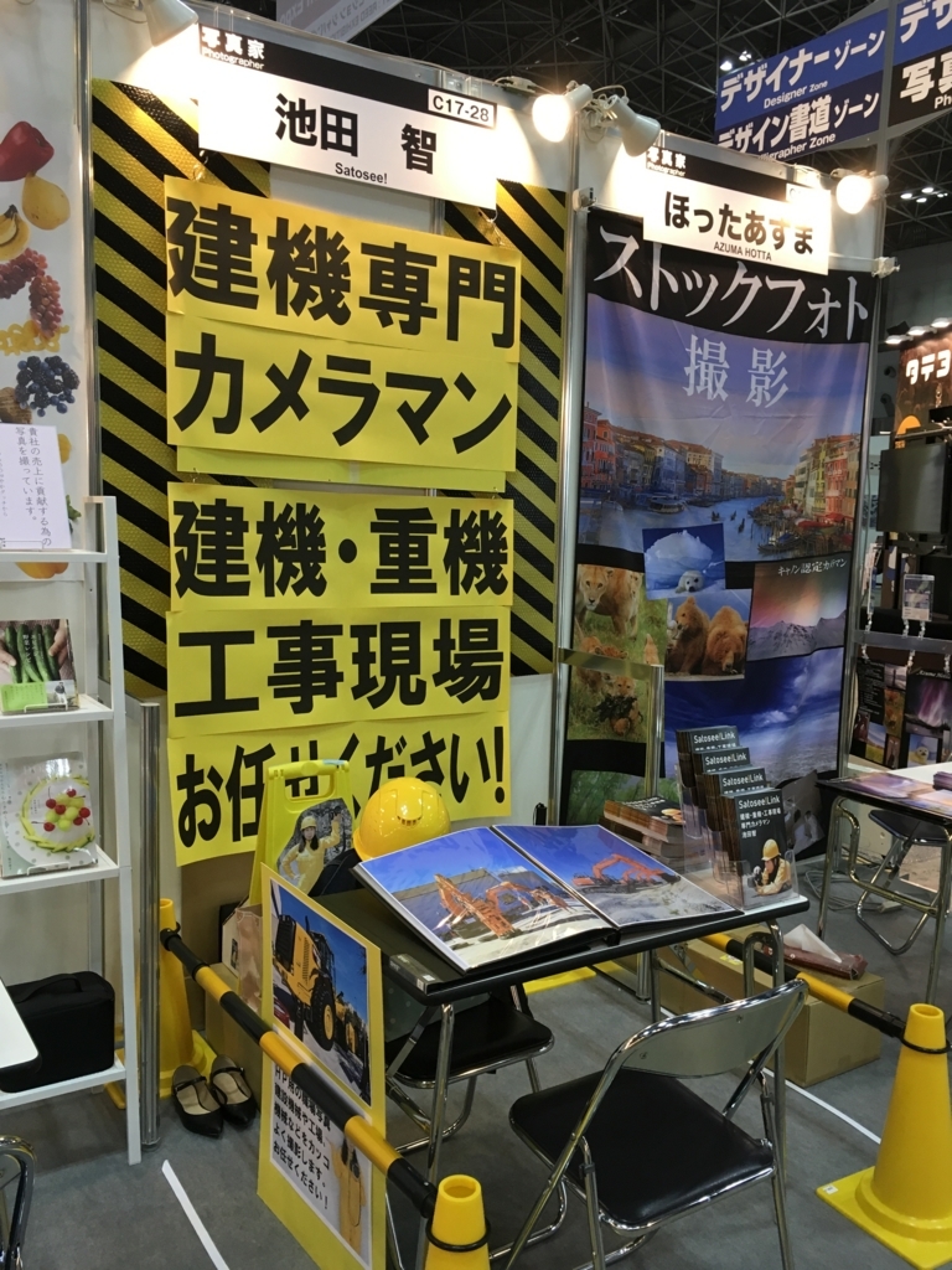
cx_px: 476
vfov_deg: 61.7
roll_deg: -0.6
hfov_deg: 48.2
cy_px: 635
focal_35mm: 29
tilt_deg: -7.3
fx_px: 1063
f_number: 2.2
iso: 40
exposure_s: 1/30
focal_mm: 4.15
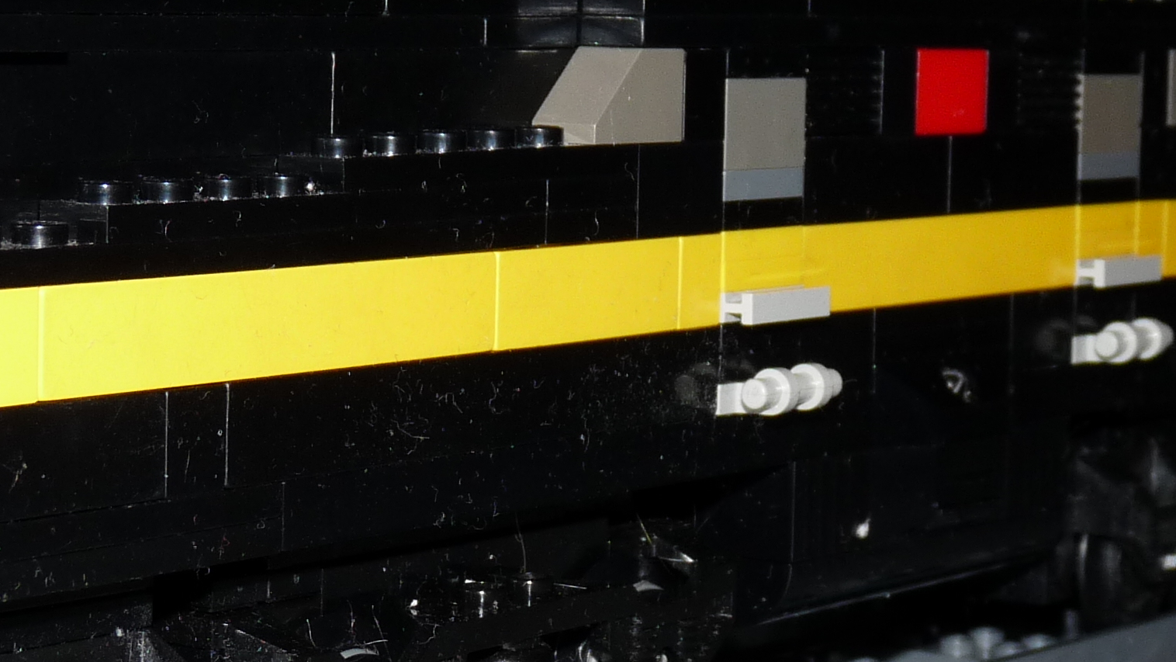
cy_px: 288
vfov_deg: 10.3
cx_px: 439
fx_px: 3680
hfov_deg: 18.1
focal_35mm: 118
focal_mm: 8
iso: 100
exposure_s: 1/30
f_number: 3
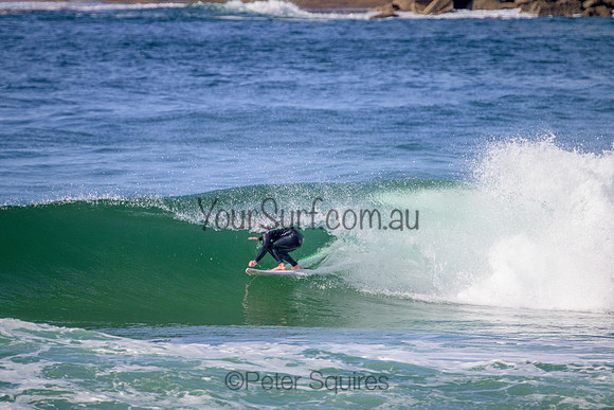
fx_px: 13647
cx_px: 307
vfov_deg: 1.7
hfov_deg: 2.6
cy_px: 205
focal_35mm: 800
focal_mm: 800
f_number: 11
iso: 1400
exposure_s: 1/2000
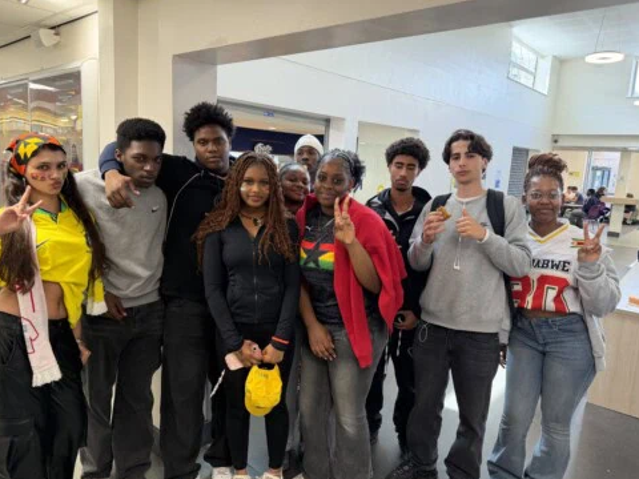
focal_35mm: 25
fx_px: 461
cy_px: 238
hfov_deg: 69.4
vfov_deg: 54.9
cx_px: 309
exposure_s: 1/50
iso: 125
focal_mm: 6.8
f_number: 1.8
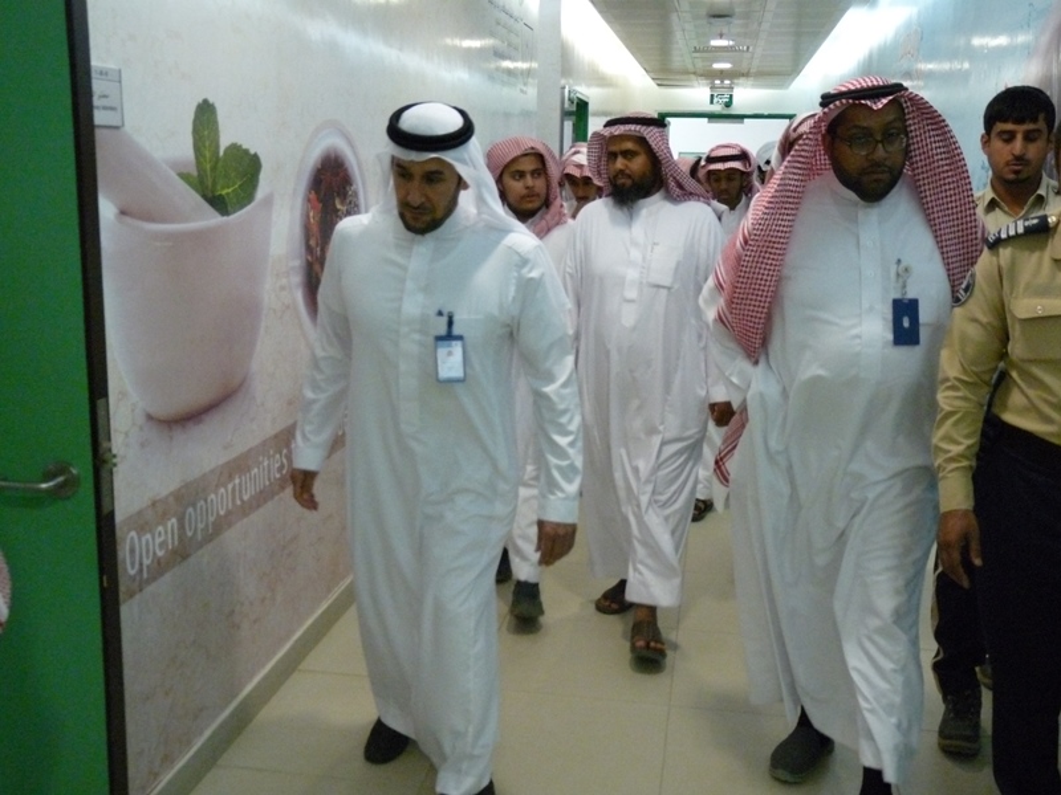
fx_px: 1134
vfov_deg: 38.7
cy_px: 398
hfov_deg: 50.1
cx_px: 530
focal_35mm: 37
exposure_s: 1/60
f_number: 3
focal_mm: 6.6
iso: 800
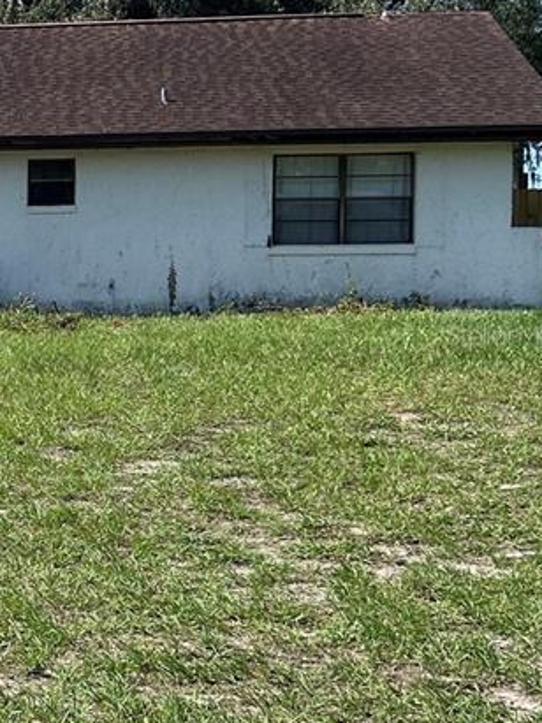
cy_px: 334
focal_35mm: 76
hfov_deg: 17.7
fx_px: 1587
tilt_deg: -2.3
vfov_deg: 25.7
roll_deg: -0.6
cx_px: -222
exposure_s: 1/3356
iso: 50
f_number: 1.5
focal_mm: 5.7
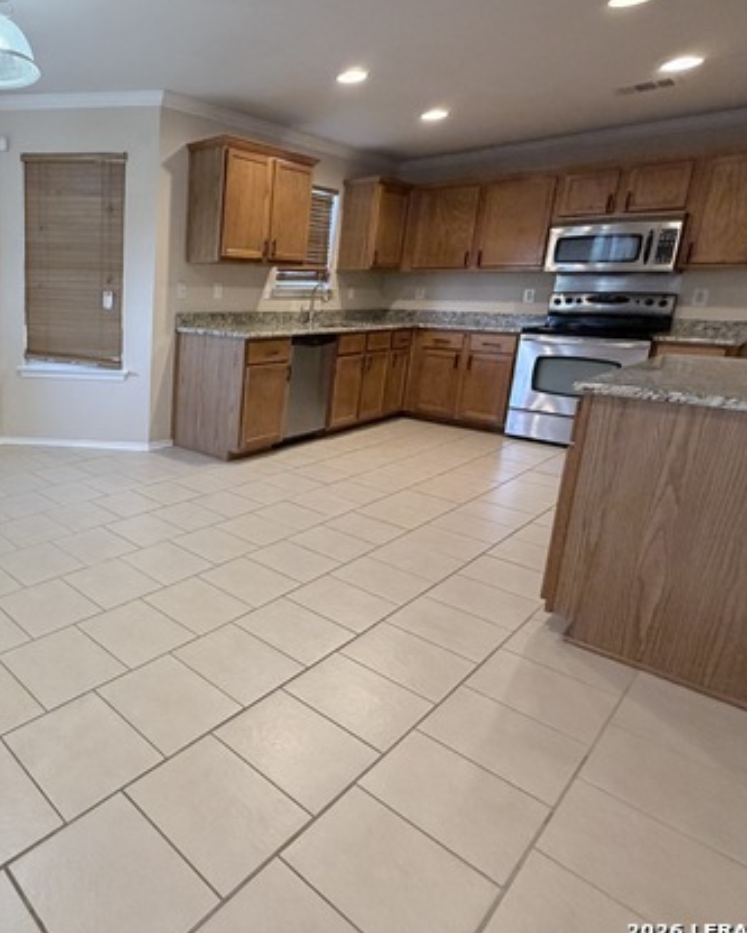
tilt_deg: -10.8
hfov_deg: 57.2
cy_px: 406
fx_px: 580
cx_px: 87
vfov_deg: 77.2
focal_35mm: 21
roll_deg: -0.5
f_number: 2.2
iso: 320
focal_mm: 2.22
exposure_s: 1/120
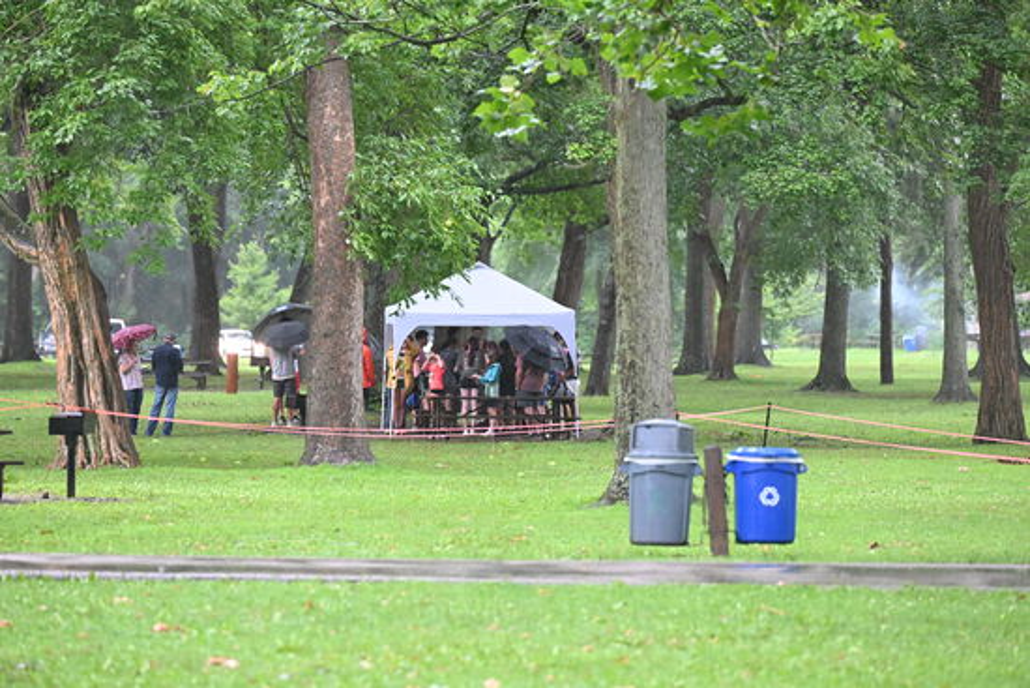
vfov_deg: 6.9
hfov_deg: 10.3
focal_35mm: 200
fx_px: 5723
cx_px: 515
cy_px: 344
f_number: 4
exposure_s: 1/640
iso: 10000
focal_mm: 200
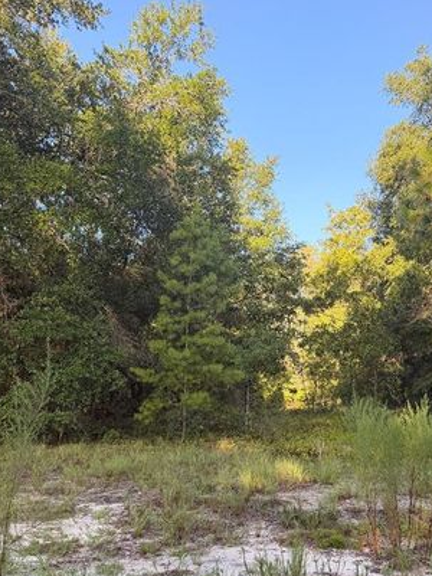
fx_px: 666
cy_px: 387
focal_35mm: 40
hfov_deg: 35.5
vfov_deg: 46.0
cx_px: 300
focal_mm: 6.76
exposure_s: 1/598
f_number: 1.78
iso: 100
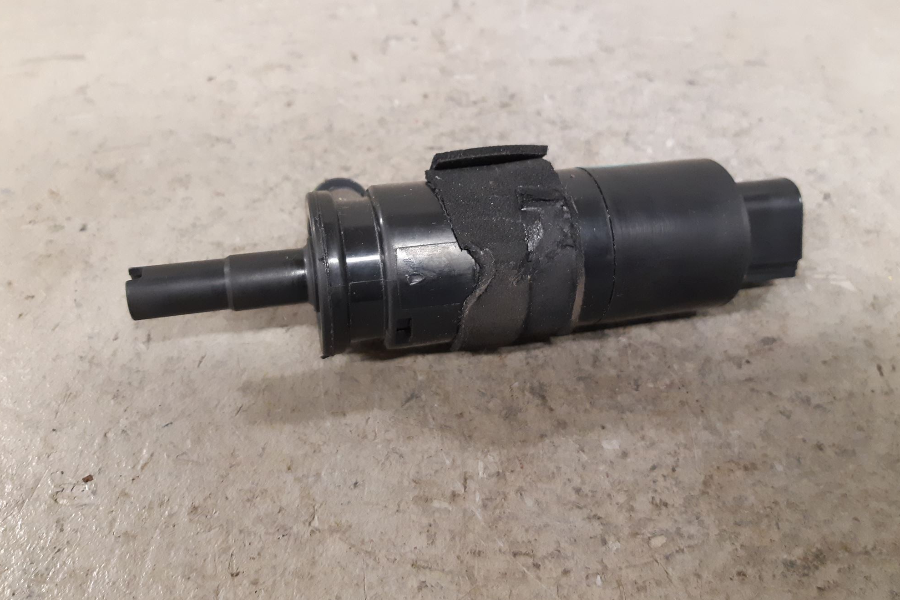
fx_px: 700
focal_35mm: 28
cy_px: 268
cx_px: 453
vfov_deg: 46.3
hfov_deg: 65.5
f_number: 1.7
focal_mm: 3.93
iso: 250
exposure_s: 1/33
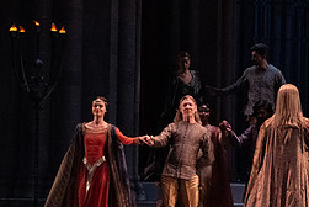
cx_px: 337
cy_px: 121
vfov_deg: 4.8
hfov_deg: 7.2
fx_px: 2458
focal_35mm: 286
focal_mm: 124
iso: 20000
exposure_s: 1/320
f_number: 9
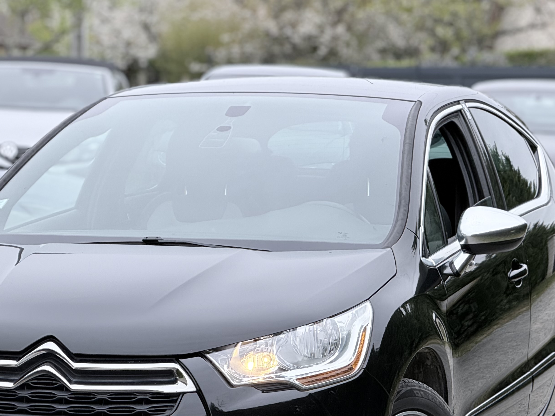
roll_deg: -0.1
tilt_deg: -1.4
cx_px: 229
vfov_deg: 7.5
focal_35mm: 198
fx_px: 3175
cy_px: 293
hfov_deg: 10.0
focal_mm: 15.66
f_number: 2.8
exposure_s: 1/285
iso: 50
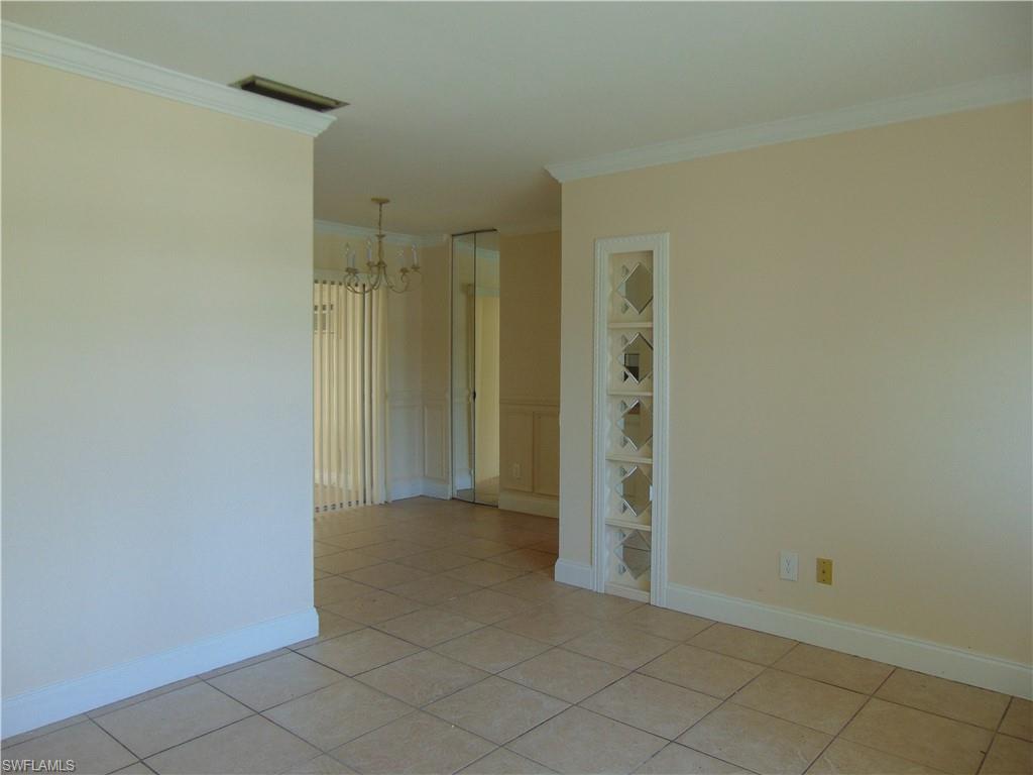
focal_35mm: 25
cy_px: 388
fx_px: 746
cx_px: 516
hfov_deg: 69.4
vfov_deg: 54.9
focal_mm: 4.5
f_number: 3
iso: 100
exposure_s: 1/30
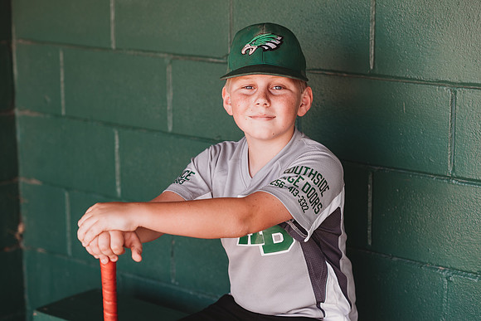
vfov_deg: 16.1
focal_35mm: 85
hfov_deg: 23.9
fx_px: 1136
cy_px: 160
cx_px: 240
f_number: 2.8
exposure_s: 1/250
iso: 200
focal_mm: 85
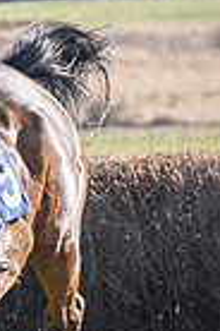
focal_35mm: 607
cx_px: -56
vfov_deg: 3.4
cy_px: 148
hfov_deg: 2.3
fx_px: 5564
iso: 100
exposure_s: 1/2000
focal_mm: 70
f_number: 2.8
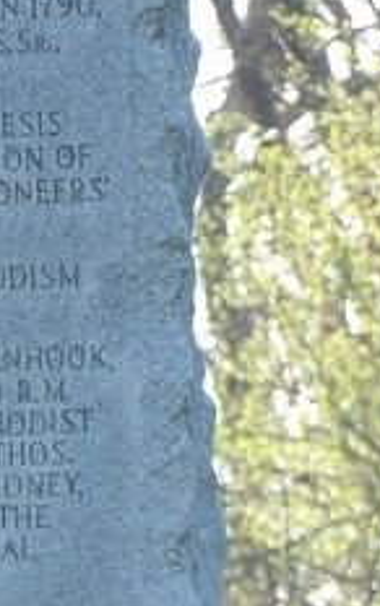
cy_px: 674
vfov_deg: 1.3
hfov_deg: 0.8
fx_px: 26446
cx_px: -180
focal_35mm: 1599
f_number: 4.2
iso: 100
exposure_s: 1/125
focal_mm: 78.9
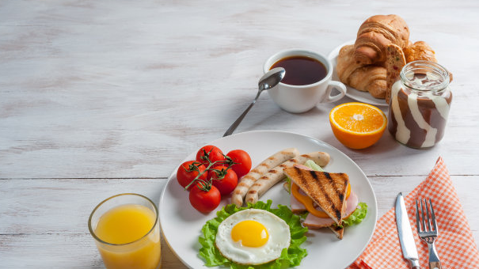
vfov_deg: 22.6
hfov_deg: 39.2
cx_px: 238
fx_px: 673
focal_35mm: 53
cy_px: 150
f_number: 9.5
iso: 200
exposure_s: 1/125
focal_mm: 50
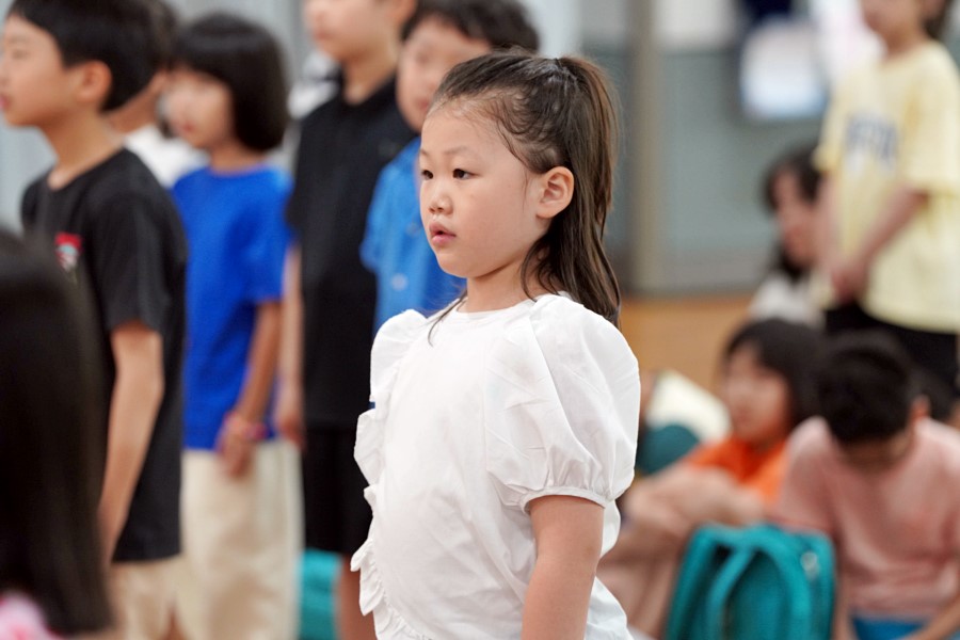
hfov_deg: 10.8
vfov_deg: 7.2
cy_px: 320
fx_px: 5093
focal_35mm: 191
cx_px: 480
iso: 2500
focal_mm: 191
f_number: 4
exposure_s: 1/200
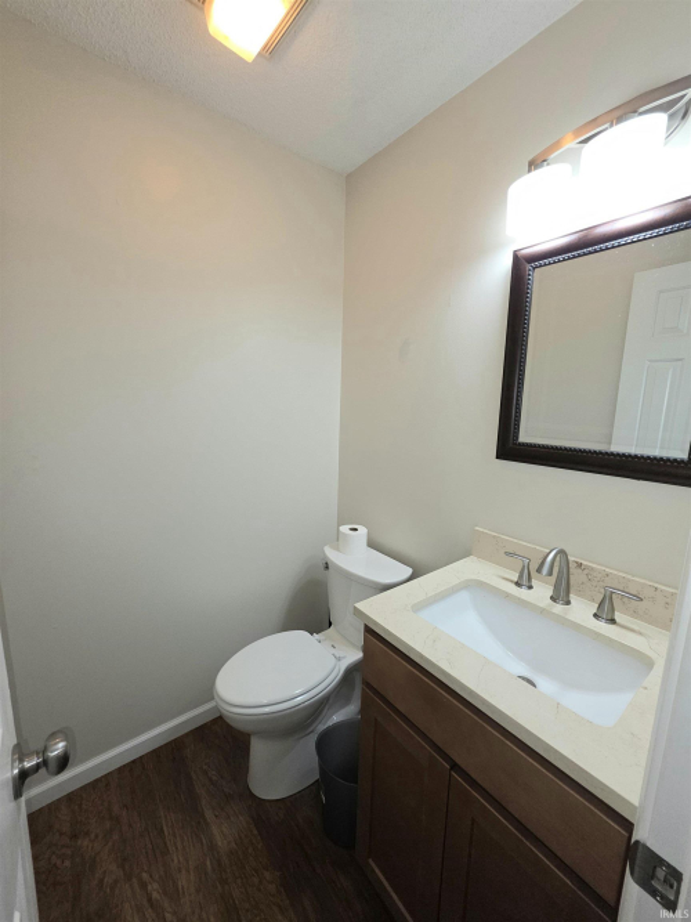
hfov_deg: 89.9
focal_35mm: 13
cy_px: 461
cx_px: 346
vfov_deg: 106.2
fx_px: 346
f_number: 1.9
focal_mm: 2.2
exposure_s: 1/60.2
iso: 50
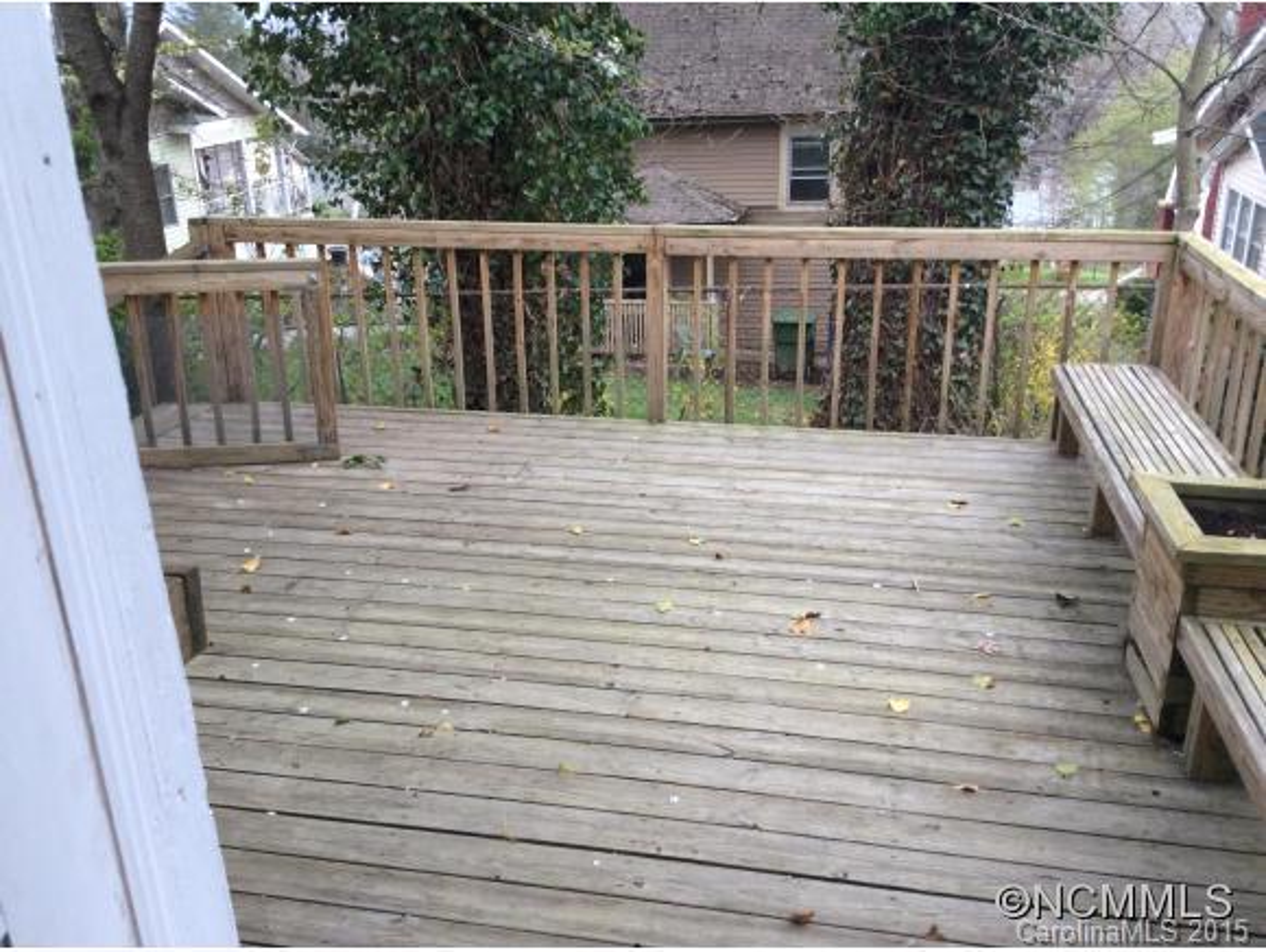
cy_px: 476
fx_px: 1171
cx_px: 633
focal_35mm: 32
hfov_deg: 56.8
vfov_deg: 44.2
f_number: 2.4
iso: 50
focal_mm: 3.3
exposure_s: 1/120
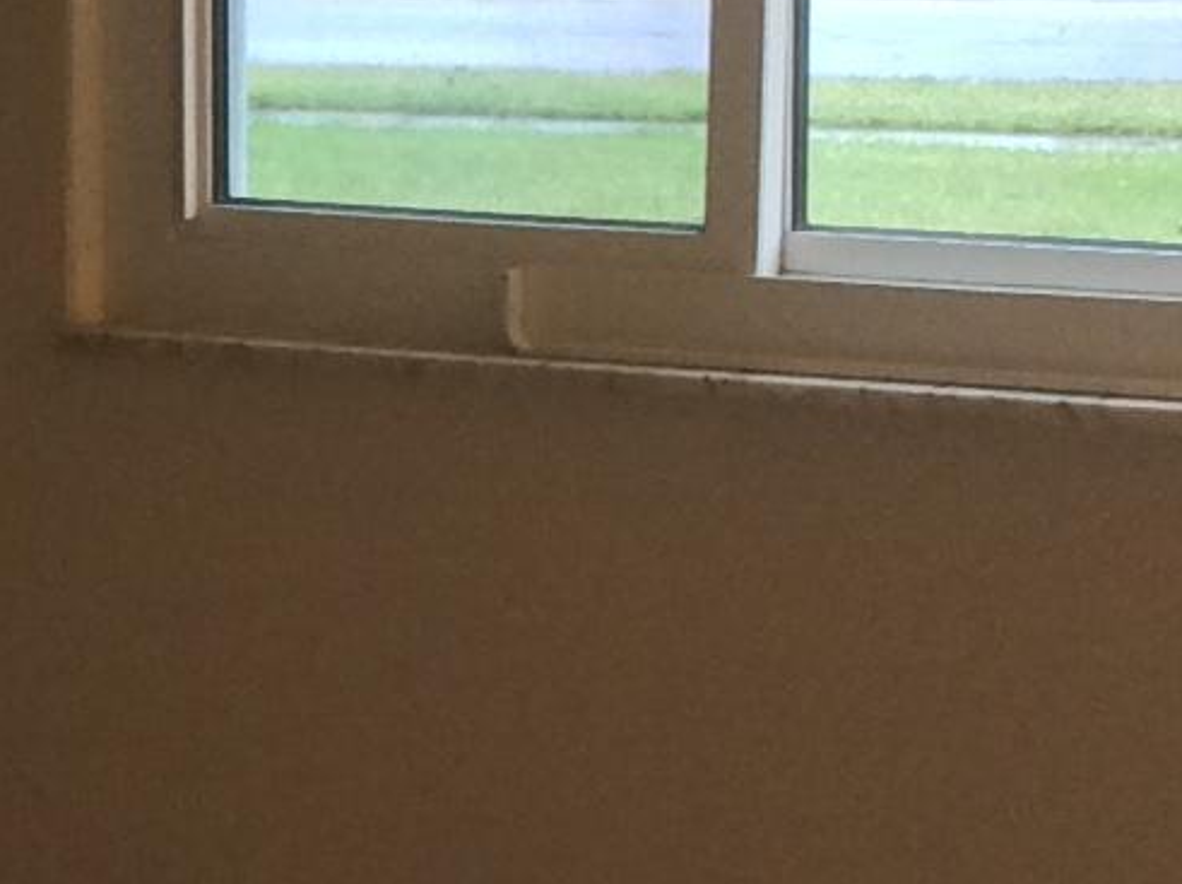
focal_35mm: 169
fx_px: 5764
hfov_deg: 11.2
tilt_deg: -12.4
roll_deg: +0.9
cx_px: -701
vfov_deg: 8.8
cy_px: 520
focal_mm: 3.3
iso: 80
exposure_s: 1/24
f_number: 2.4
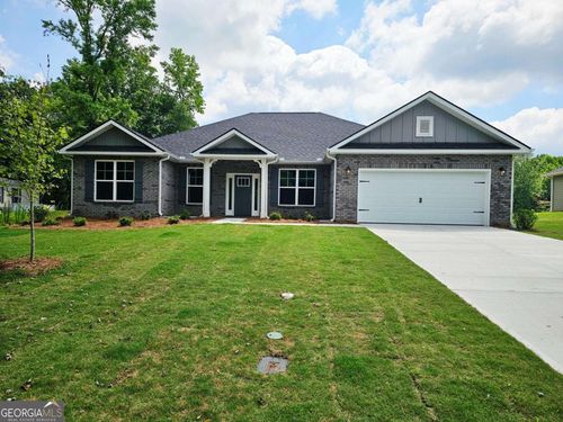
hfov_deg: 73.9
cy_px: 211
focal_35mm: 23
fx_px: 374
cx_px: 282
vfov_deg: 58.9
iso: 10
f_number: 1.7
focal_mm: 6.3
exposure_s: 1/1000
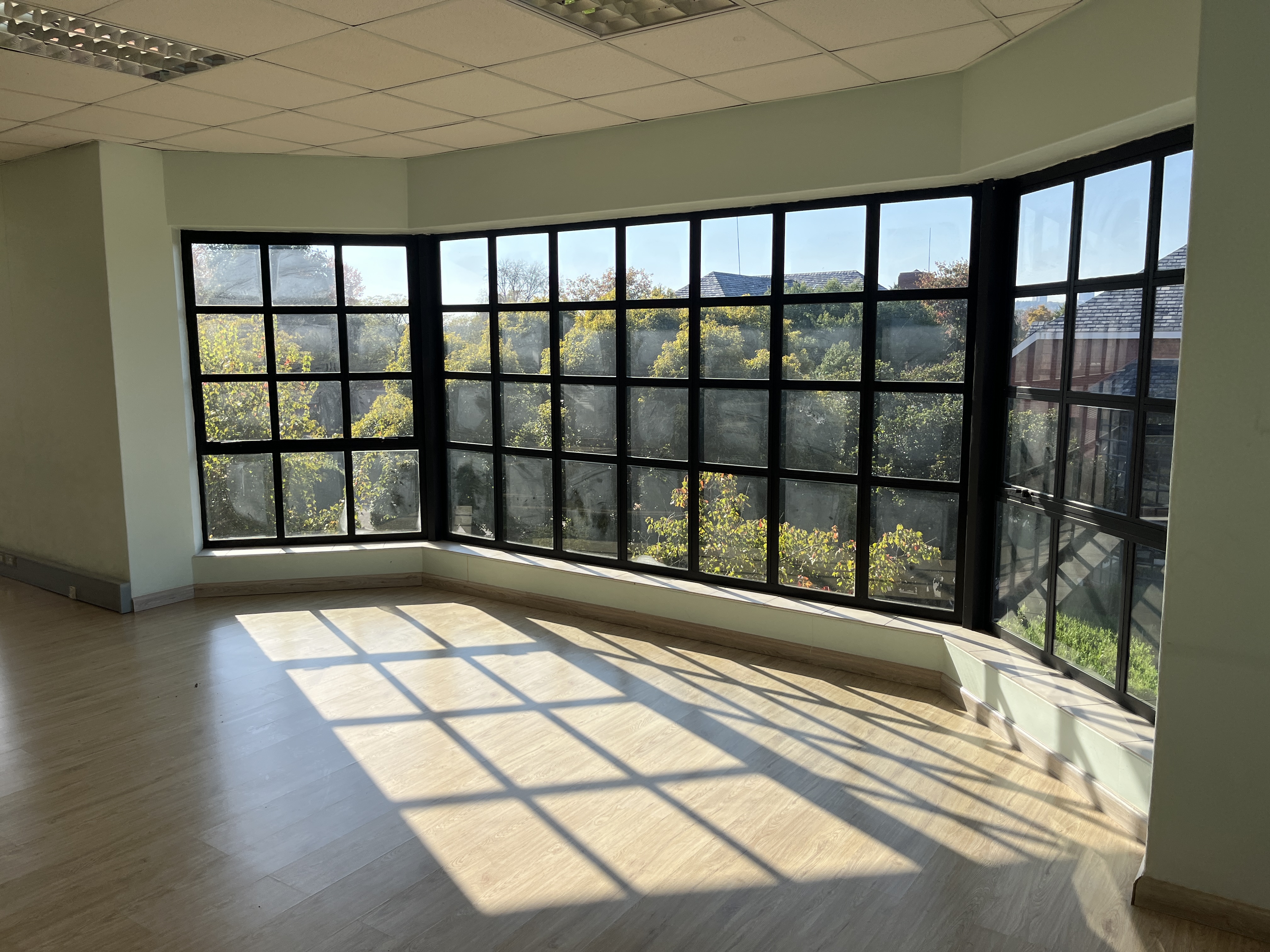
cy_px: 476
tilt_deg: -5.5
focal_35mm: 26
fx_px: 954
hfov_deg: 67.3
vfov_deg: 53.1
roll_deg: -1.1
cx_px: 635
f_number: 1.6
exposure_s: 1/2024
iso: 50
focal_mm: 5.1
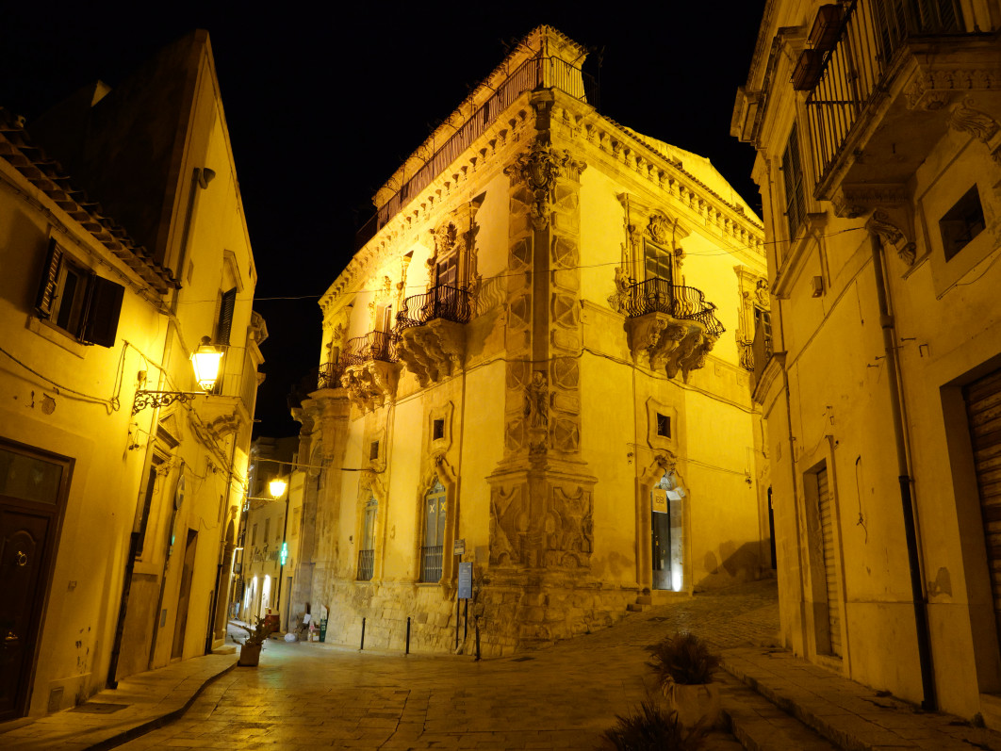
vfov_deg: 56.8
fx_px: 694
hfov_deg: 71.6
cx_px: 500
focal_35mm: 24
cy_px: 376
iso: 3200
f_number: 6.3
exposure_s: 1/13
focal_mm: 12
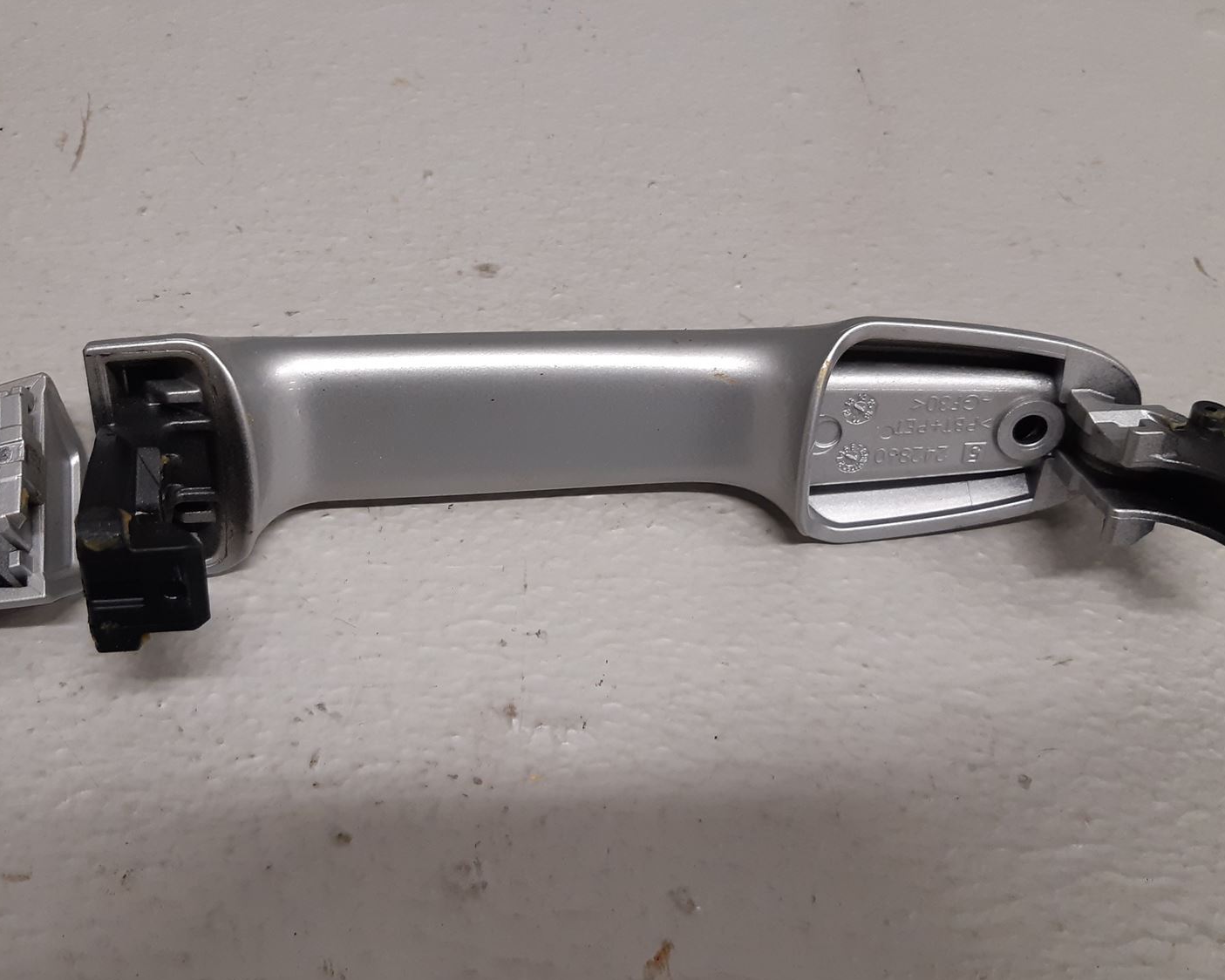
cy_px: 439
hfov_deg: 48.9
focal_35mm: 37
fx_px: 1341
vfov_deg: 40.1
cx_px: 506
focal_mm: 3.93
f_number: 1.7
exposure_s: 1/50
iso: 125
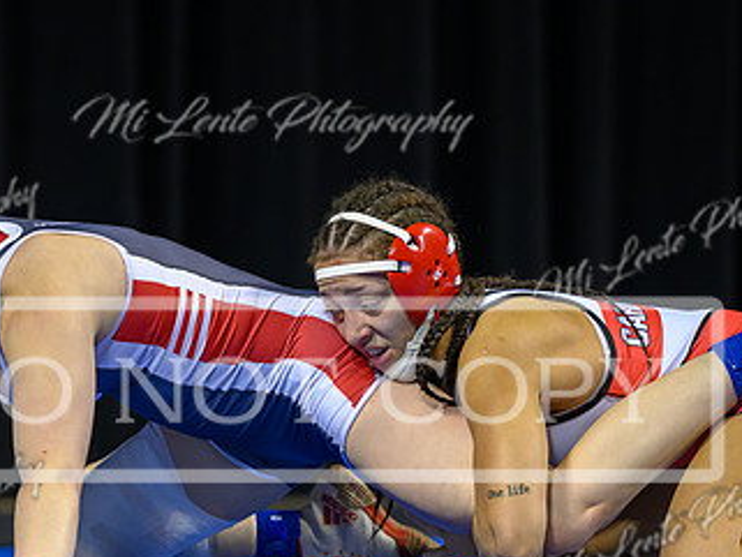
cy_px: 453
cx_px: 282
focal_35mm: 310
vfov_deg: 4.8
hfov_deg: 6.4
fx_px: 6647
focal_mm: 160
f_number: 2.8
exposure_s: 1/800
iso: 2000
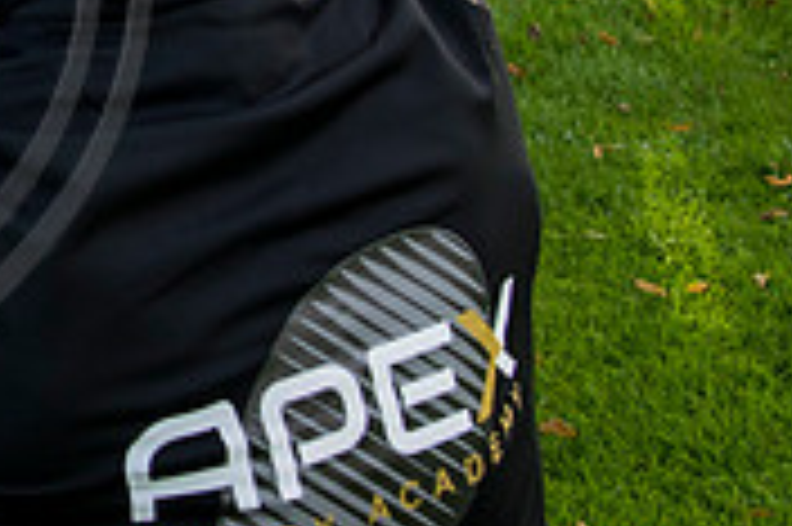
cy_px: -52
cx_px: -310
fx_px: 1451
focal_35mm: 66
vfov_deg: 19.7
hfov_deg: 25.2
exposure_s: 1/640
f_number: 4
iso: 400
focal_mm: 20
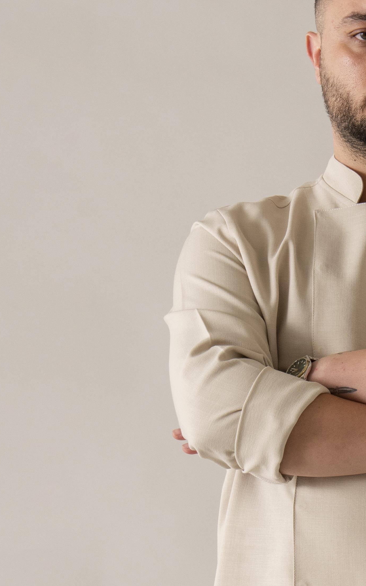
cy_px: 650
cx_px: 392
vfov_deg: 5.5
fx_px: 6047
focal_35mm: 379
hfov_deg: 3.5
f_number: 11
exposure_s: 1/160
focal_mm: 112
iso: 320
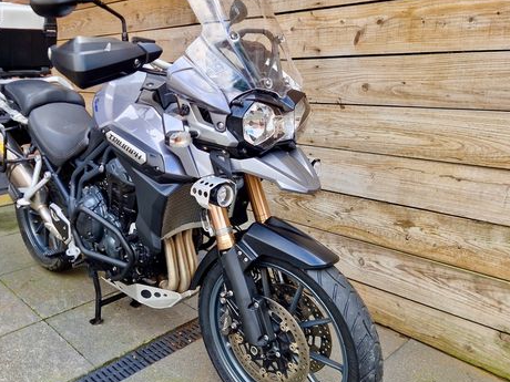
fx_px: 471
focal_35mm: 32
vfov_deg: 44.1
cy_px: 200
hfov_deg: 55.7
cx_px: 173
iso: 50
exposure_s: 1/180
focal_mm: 5.4
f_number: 1.8
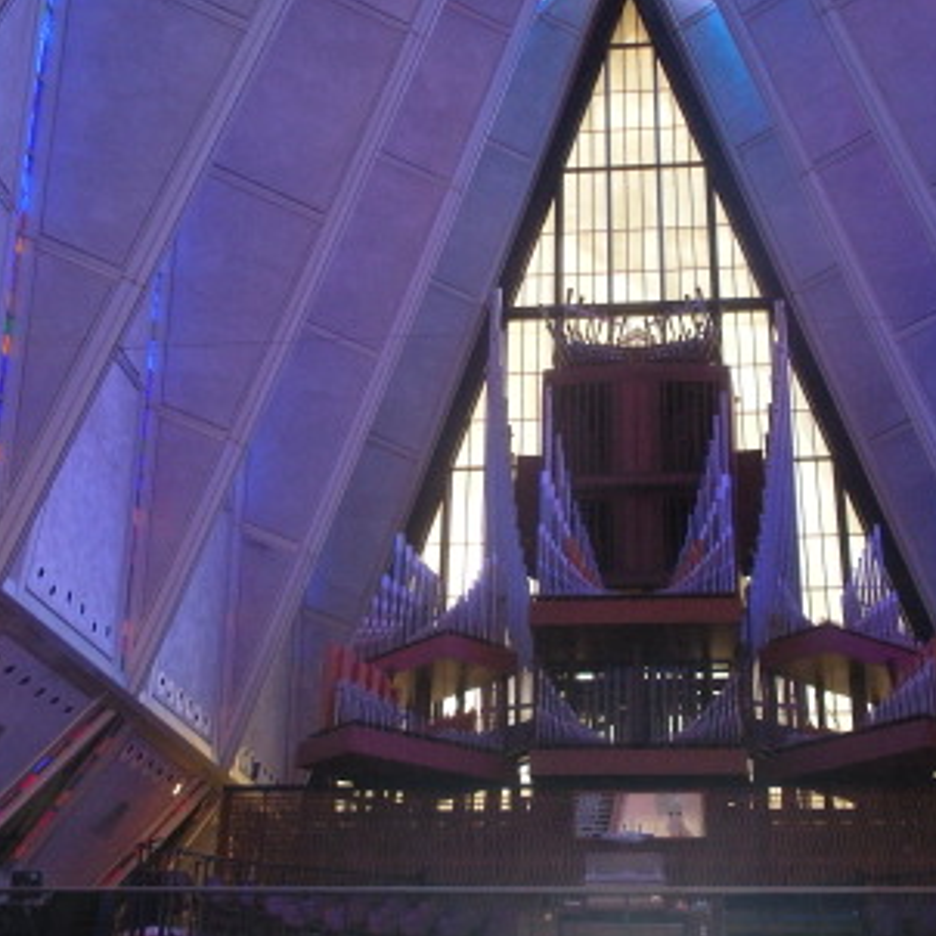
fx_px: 1468
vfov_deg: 35.3
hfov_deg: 35.3
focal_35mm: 48
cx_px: 542
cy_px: 425
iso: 400
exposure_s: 1/8
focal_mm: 6.3
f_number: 3.5
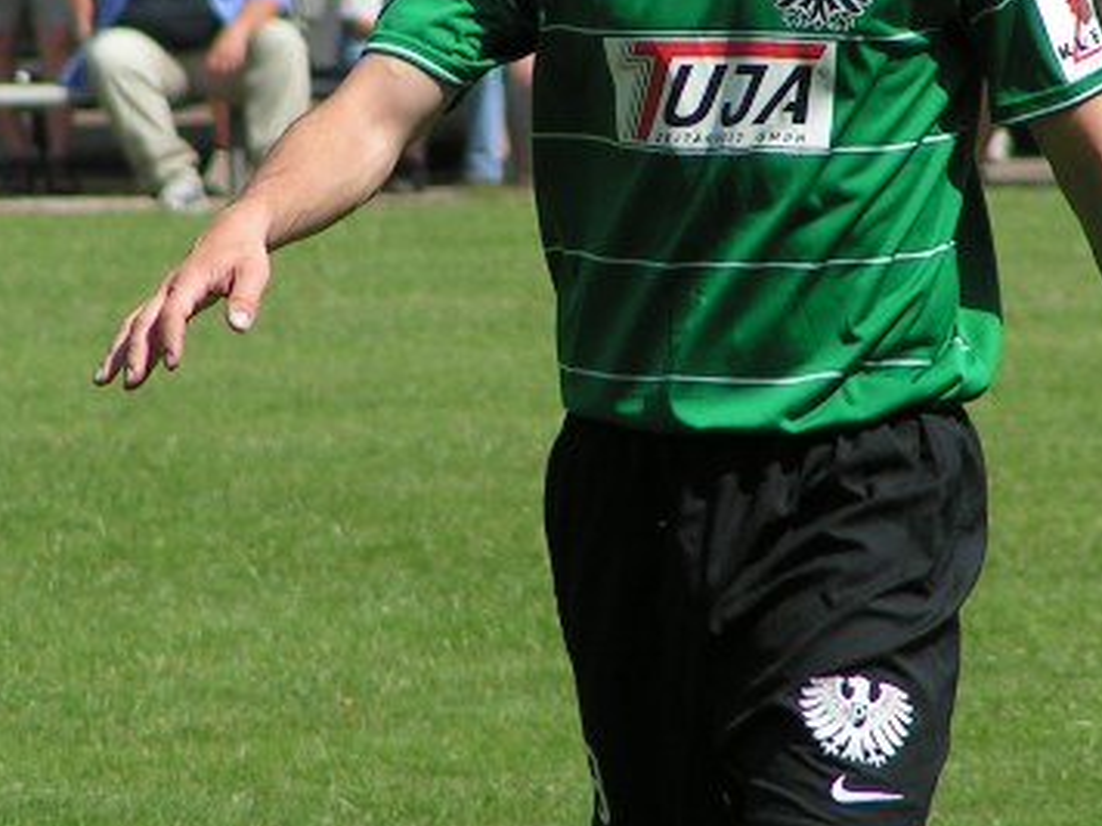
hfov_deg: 2.3
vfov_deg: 1.7
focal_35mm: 853
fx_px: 27155
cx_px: 532
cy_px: 124
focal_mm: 58
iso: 50
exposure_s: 1/1000
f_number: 3.5
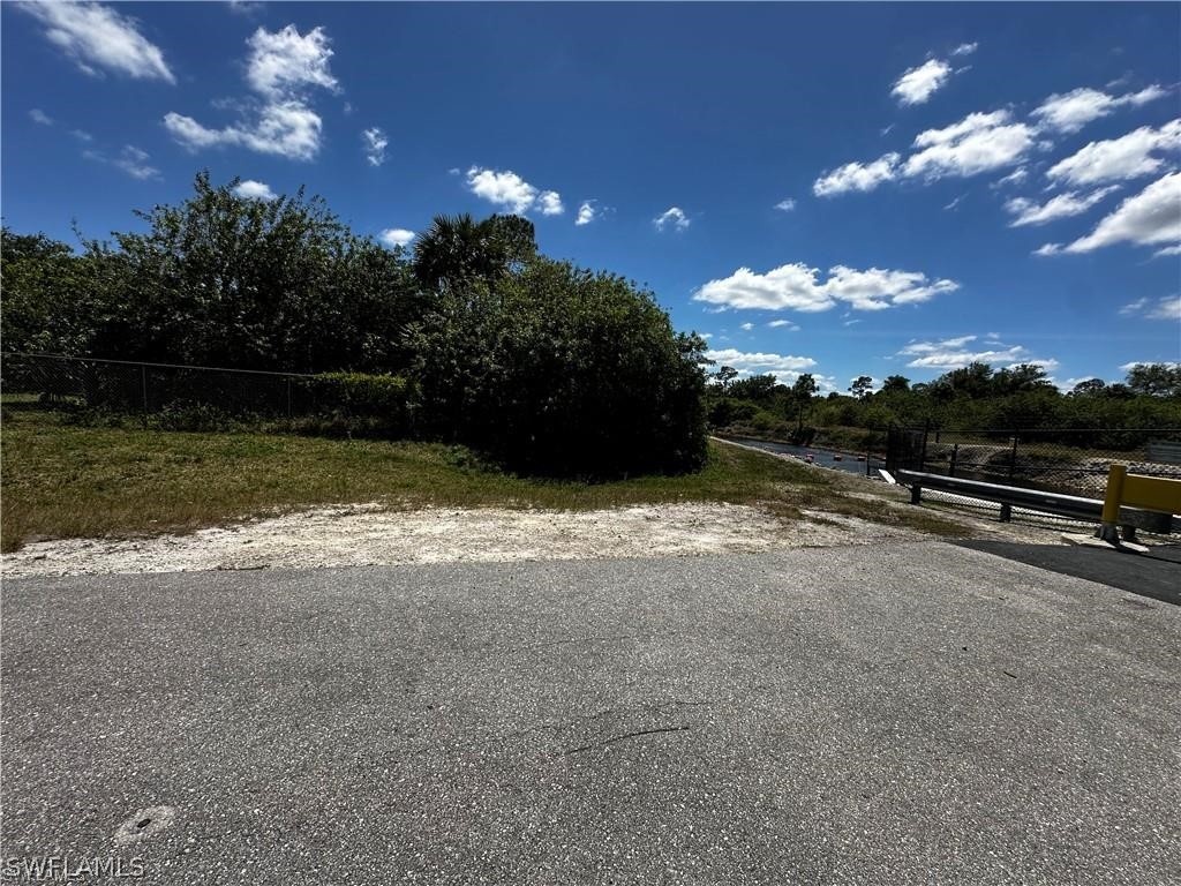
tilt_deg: -3.9
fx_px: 478
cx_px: 590
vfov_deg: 85.7
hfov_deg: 102.1
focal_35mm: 14
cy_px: 443
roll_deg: -3.3
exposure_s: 1/2747
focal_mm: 2.22
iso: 50
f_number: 2.2
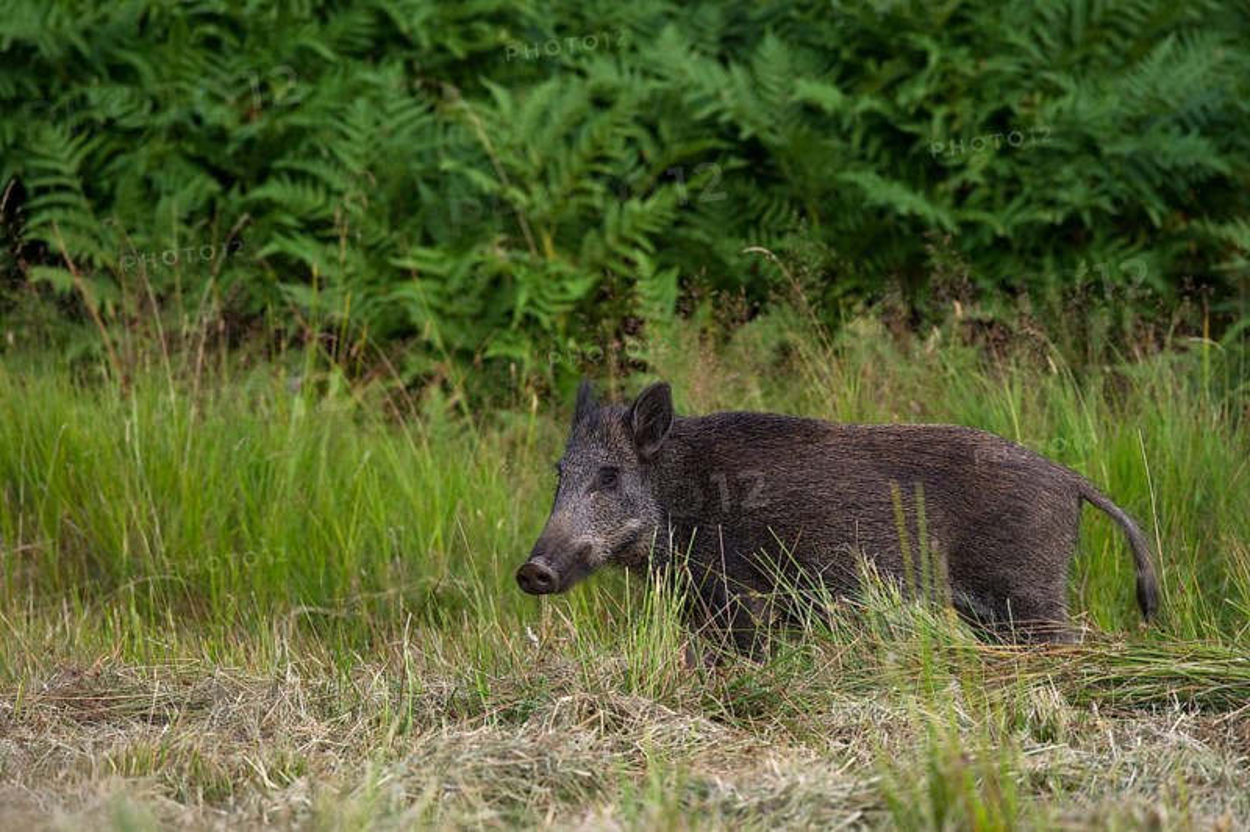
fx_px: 20816
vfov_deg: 2.3
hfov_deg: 3.4
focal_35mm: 600
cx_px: 625
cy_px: 416
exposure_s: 1/500
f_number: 5.6
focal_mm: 600
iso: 800
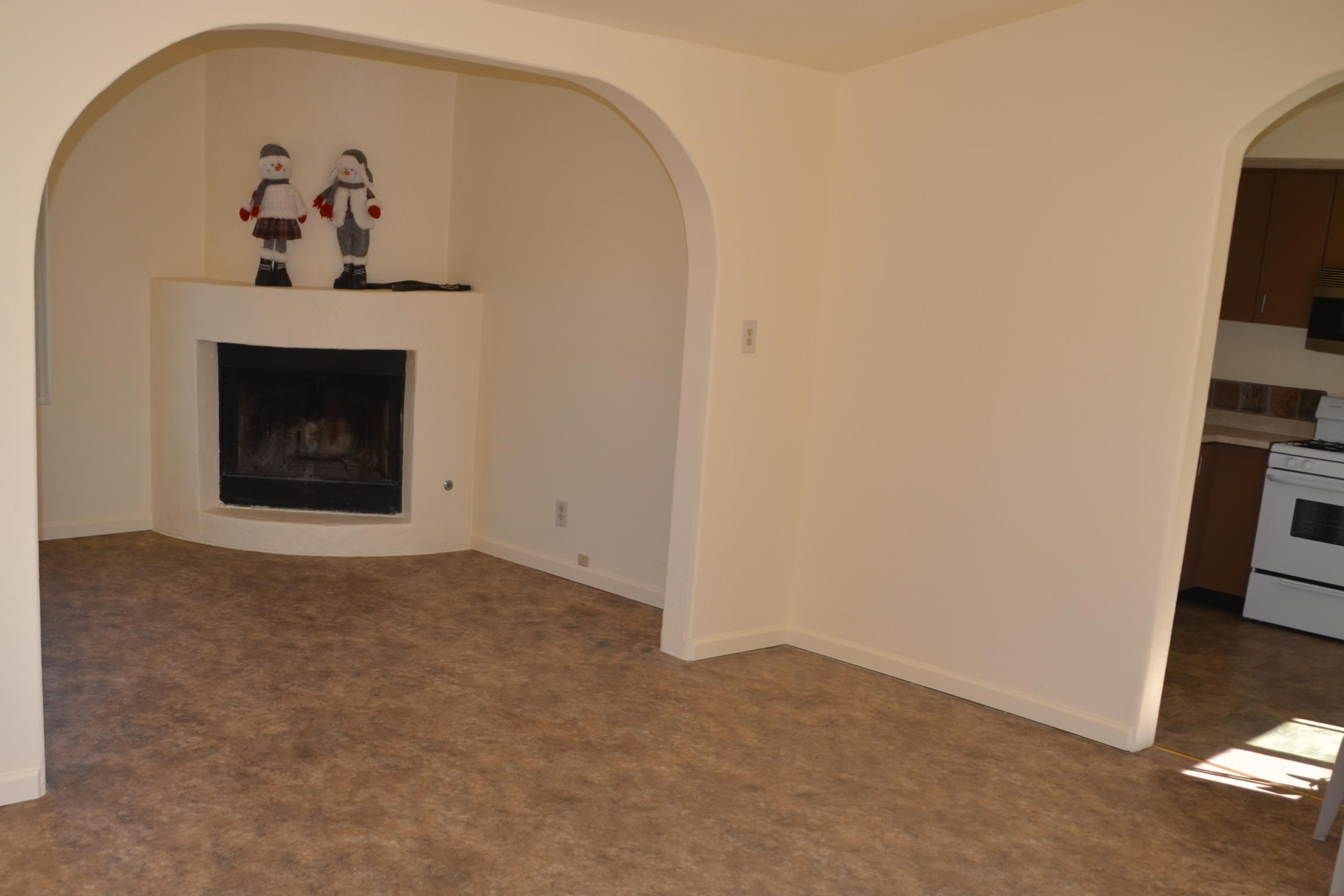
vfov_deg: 37.6
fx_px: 1307
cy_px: 568
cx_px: 566
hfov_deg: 54.2
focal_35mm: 35
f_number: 4
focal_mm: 18
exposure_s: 1/250
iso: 180
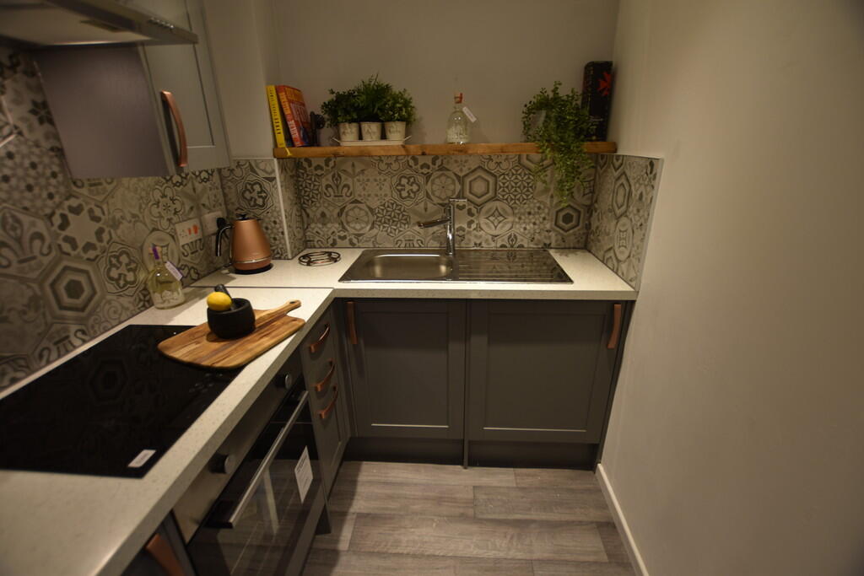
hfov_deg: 100.4
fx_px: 360
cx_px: 432
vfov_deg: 77.3
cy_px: 288
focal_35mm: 15
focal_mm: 10
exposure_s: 1/15
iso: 125
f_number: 3.5
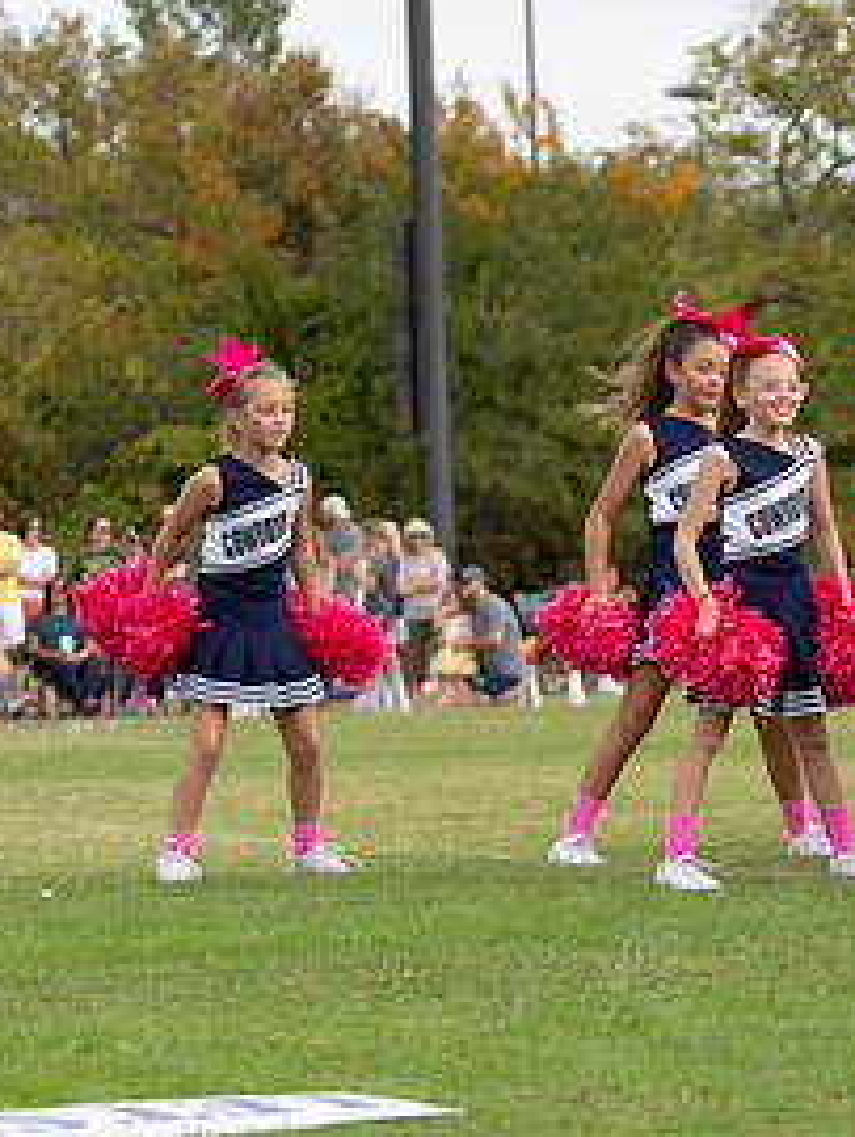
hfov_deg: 7.7
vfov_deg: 10.4
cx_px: 1168
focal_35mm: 190
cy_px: 691
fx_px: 6247
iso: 160
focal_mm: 72
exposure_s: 1/1250
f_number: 2.8
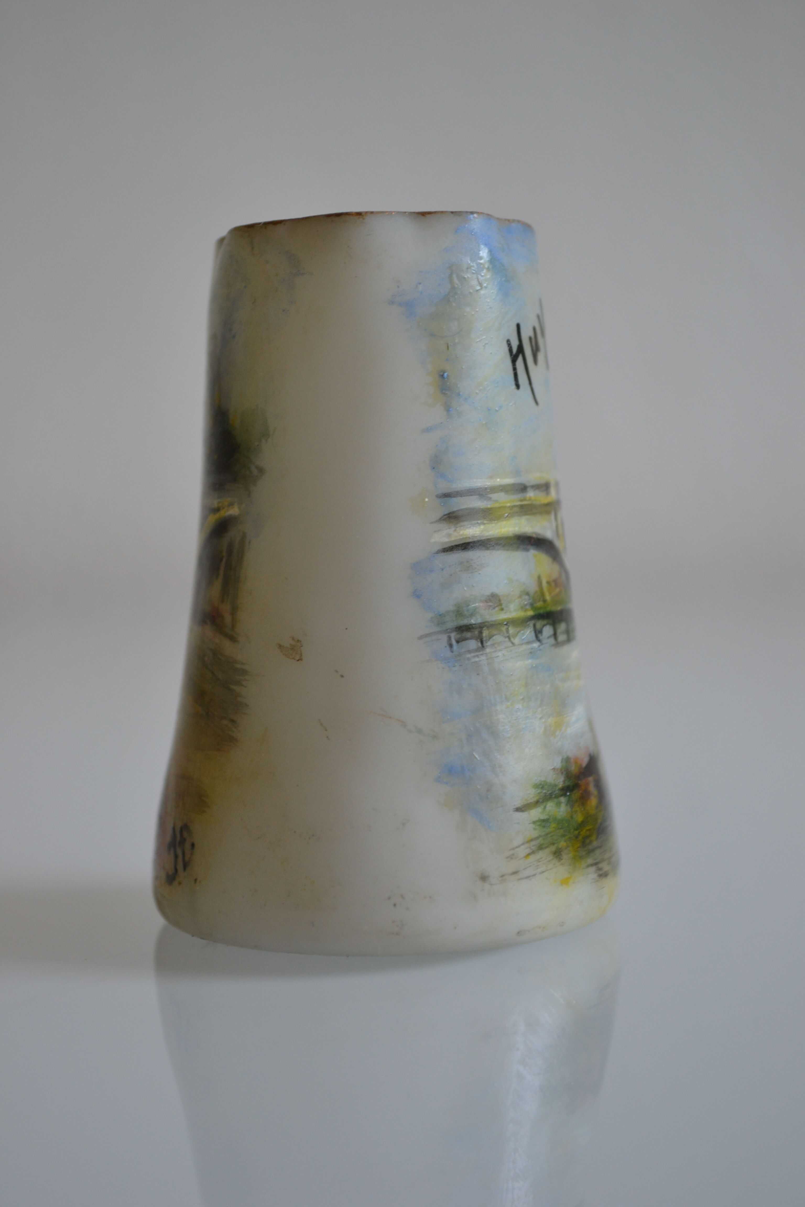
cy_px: 604
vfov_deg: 30.5
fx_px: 2214
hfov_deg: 20.6
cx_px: 402
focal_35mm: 66
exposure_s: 1/60
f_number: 5.3
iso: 400
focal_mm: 44
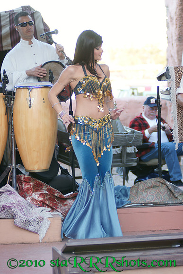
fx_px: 914
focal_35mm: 120
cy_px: 137
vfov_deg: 17.1
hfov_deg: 11.4
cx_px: 92
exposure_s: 1/160
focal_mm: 80
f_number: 2.8
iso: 400
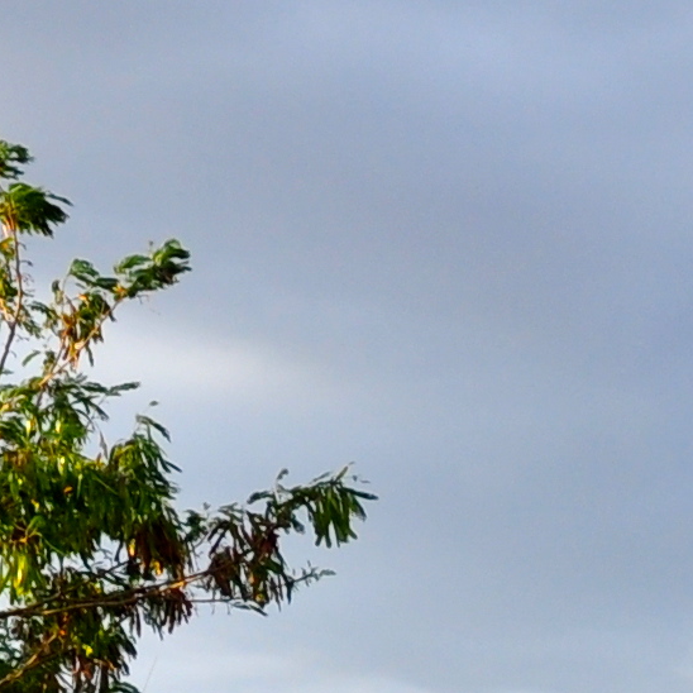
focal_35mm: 209
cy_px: 1123
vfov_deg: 8.1
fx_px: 4741
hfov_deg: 8.4
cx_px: 207
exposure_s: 1/500
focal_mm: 21
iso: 200
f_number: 4
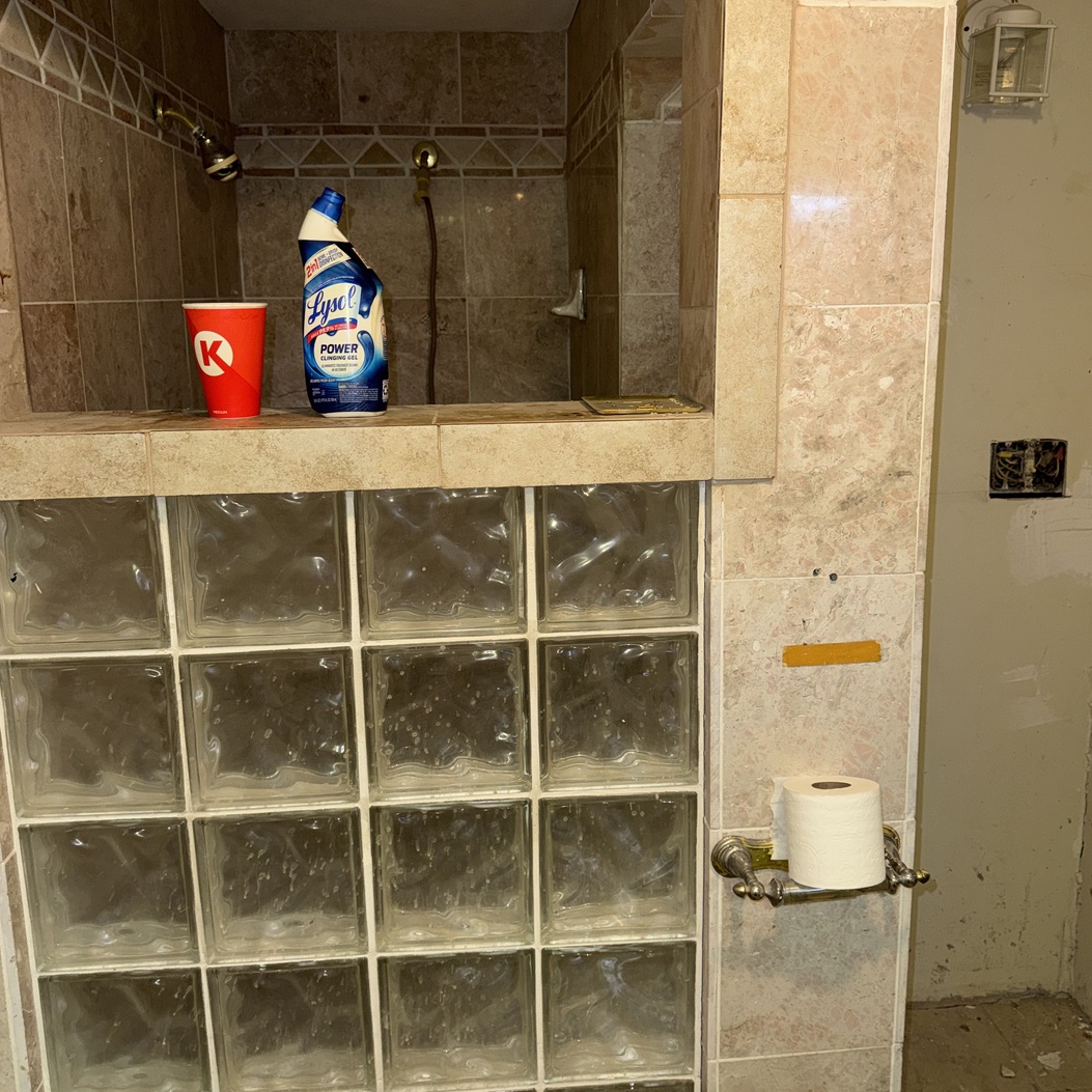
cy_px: 496
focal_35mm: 29
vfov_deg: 55.5
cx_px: 557
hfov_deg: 55.6
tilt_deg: -11.0
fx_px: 1035
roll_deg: +0.7
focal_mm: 6.76
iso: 64
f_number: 1.78
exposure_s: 1/31
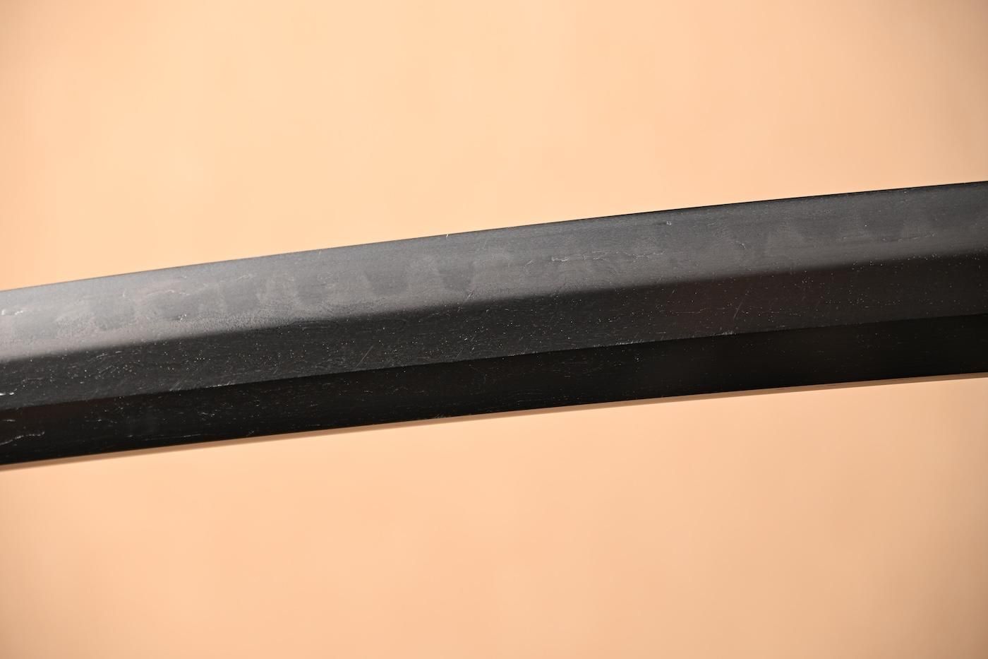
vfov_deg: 8.7
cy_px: 330
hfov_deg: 13.0
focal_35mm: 158
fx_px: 4322
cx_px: 494
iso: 100
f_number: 6
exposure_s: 1/2
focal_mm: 105
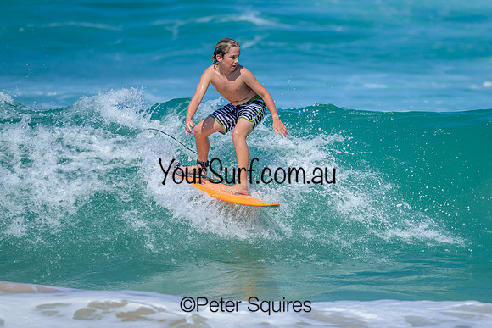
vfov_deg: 1.4
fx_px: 13367
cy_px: 155
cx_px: 301
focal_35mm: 978
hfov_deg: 2.1
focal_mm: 800
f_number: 6.3
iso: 320
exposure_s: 1/2500
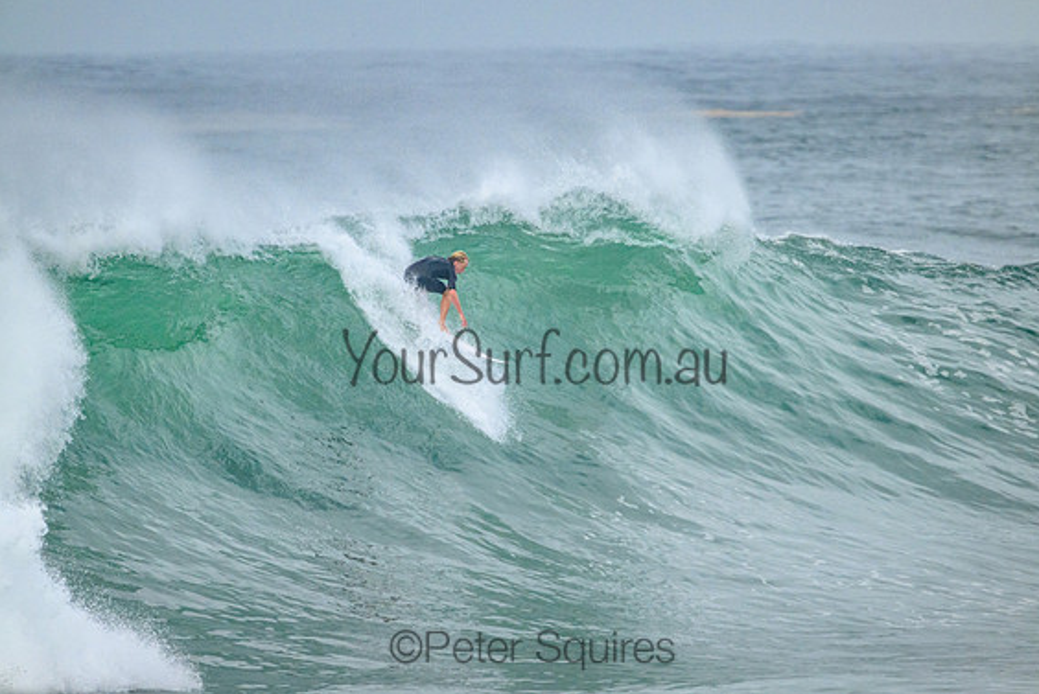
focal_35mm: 822
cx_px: 532
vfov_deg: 1.7
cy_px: 341
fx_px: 23741
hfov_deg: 2.5
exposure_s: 1/2500
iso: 2000
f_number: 11
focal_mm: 800
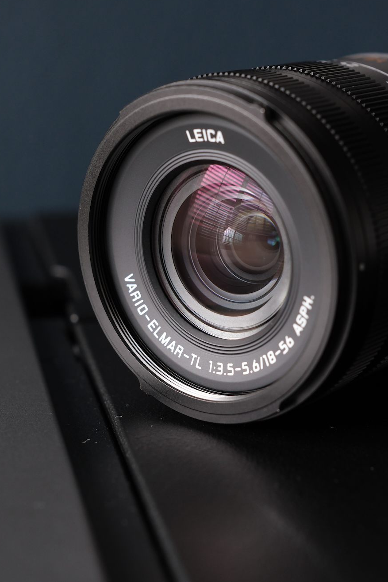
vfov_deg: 26.7
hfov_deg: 17.9
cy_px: 289
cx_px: 245
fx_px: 1229
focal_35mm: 76
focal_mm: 33
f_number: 4
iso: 500
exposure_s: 1/30
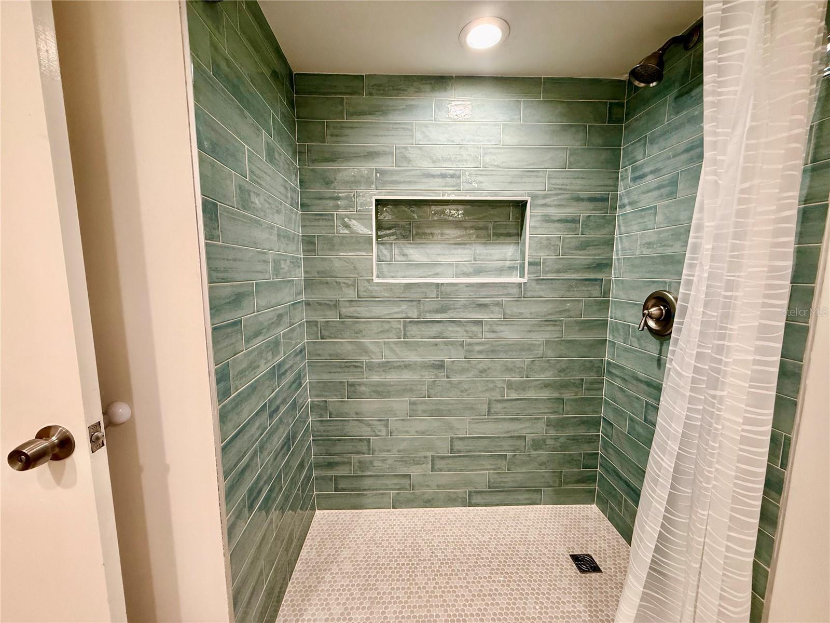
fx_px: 336
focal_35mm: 14
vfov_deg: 85.7
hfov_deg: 102.1
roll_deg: -0.2
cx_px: 415
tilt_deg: -7.1
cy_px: 312
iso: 250
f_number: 2.2
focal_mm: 2.22
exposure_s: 1/60
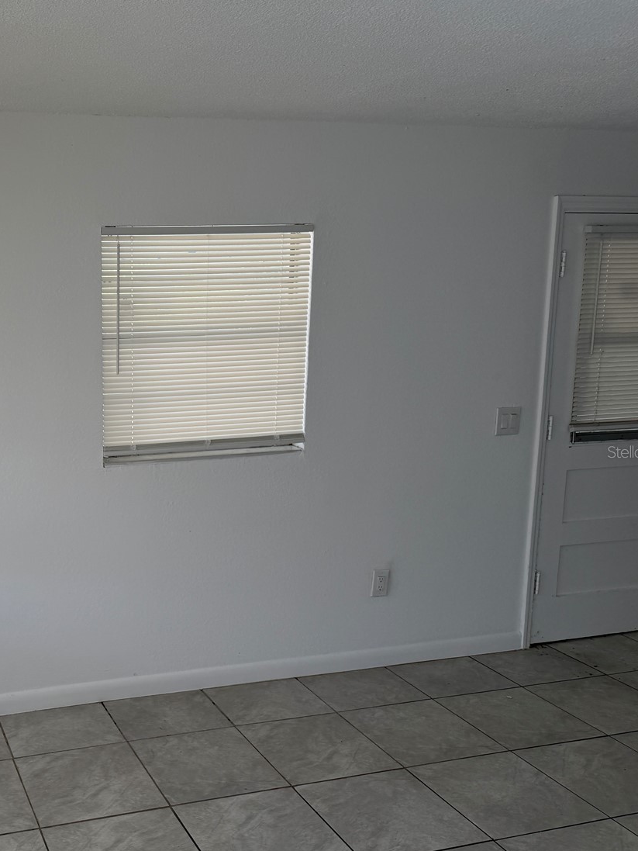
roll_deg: +2.3
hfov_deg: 37.9
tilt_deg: -9.7
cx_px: 60
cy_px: 451
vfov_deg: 52.6
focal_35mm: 35
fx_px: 860
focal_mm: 6.76
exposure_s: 1/233
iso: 80
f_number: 1.78
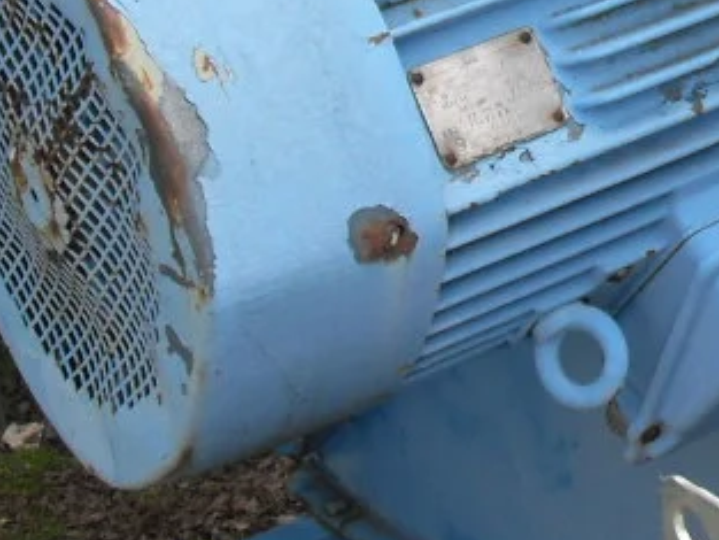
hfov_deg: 15.5
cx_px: 930
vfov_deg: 11.7
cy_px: -257
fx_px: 2514
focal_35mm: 121
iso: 80
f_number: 8.9
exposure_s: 1/45
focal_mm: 6.3
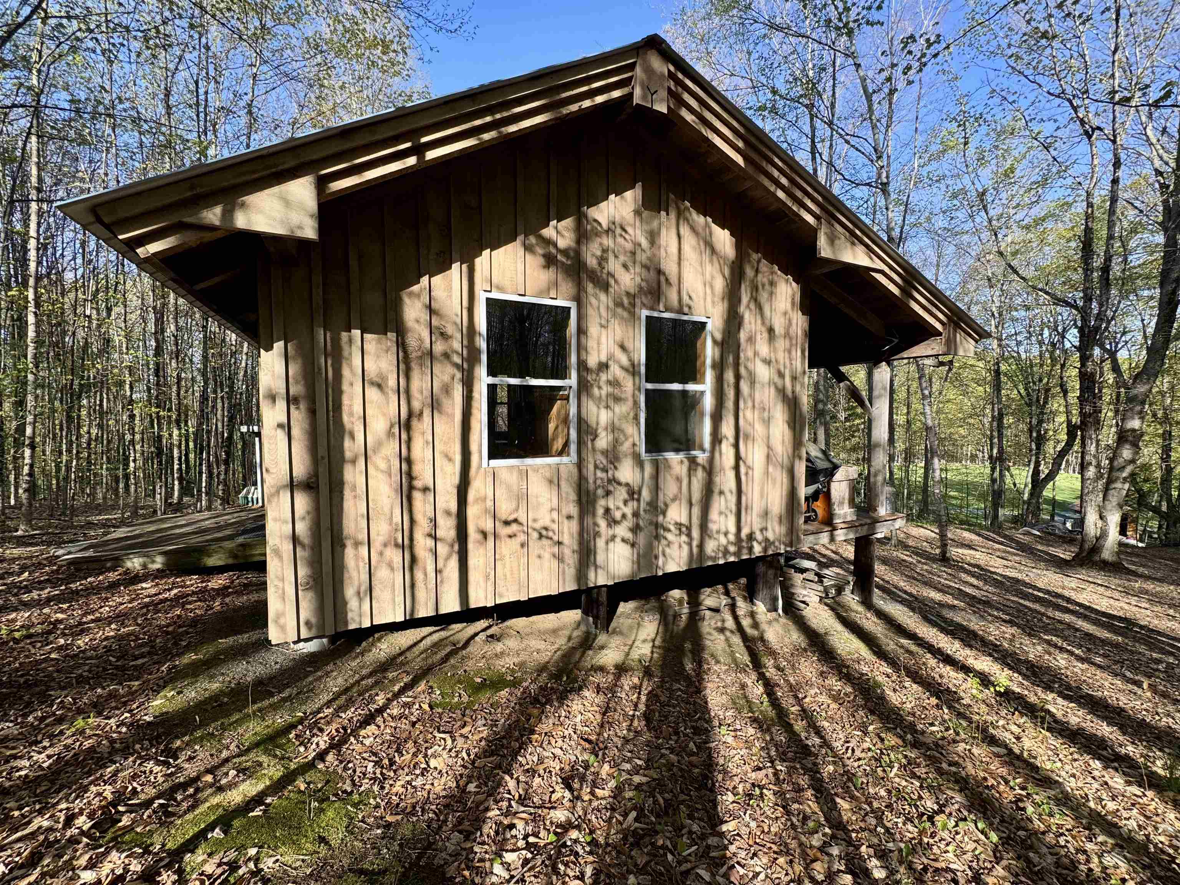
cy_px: 442
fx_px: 477
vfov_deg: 85.7
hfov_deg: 102.1
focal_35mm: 14
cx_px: 590
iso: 40
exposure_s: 1/821
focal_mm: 2.22
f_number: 2.2
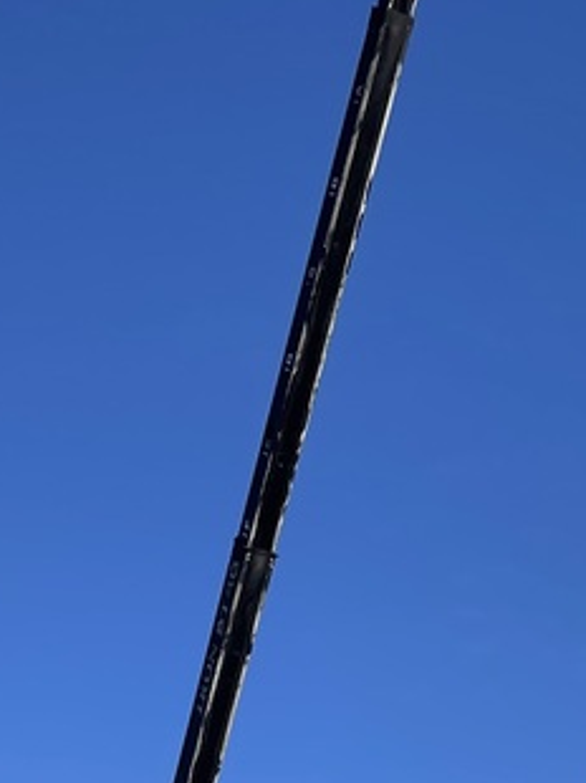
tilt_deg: +9.6
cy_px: 1058
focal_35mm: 84
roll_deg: +1.1
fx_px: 1899
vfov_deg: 20.9
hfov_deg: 17.4
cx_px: 465
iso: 32
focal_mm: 4.2
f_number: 1.6
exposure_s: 1/4132
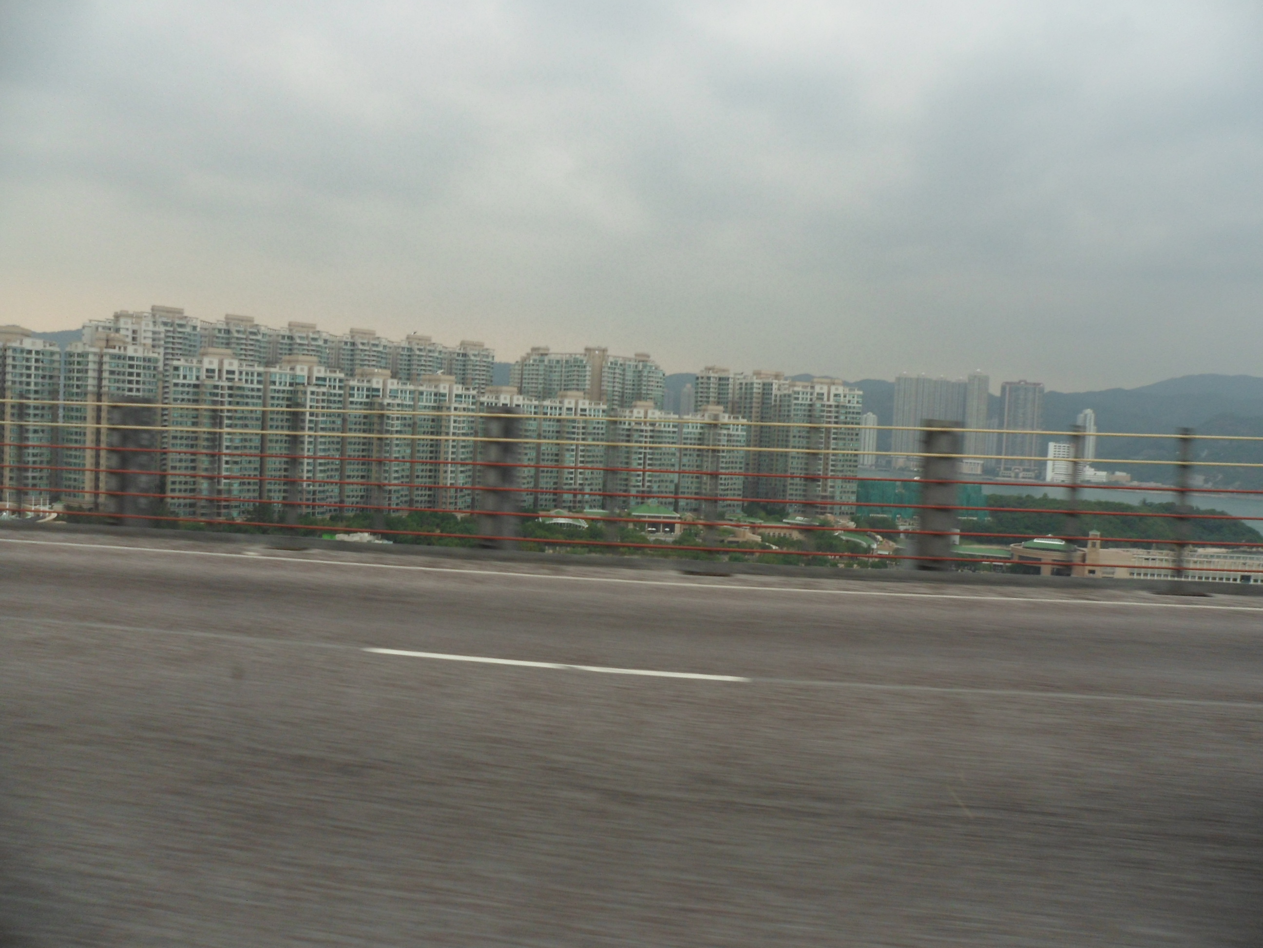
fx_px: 949
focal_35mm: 26
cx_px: 632
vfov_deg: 53.1
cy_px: 474
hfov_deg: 67.3
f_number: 3.3
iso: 80
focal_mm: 4.9
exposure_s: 1/180
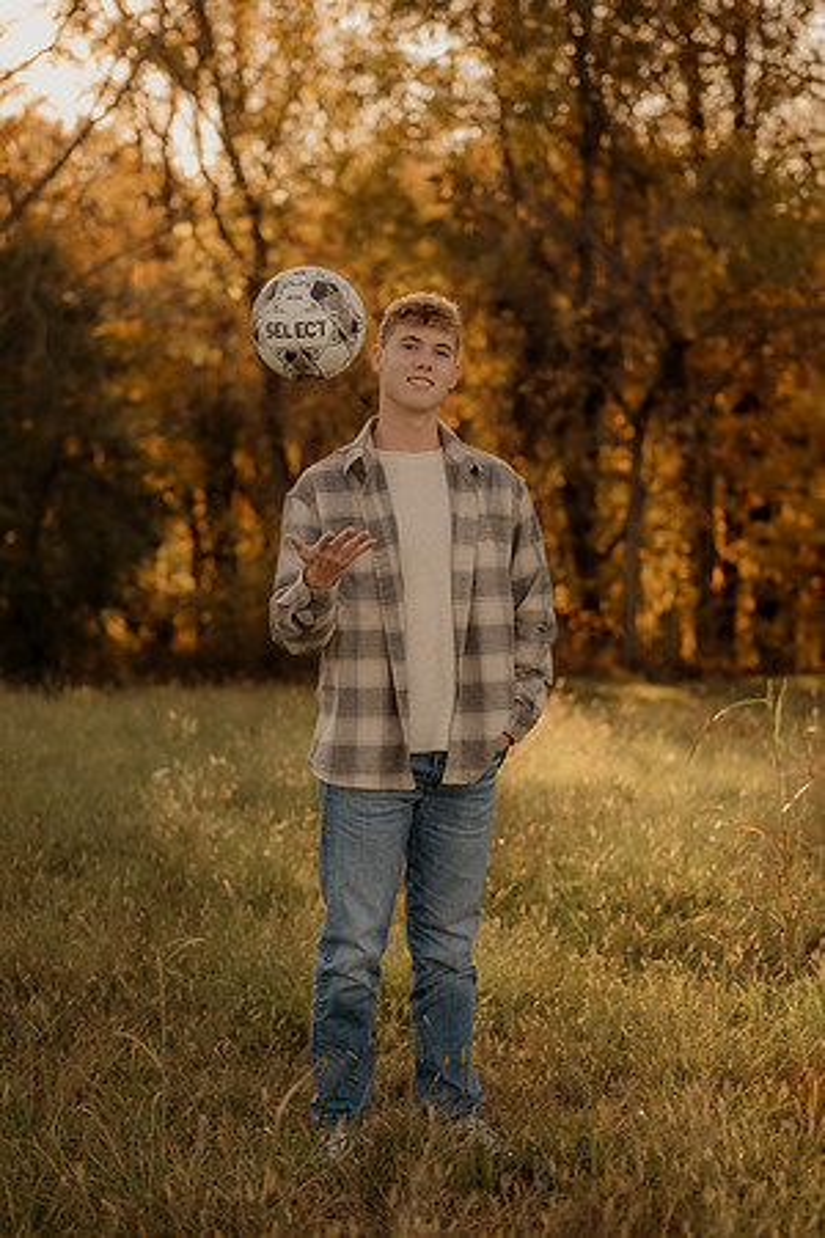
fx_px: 2578
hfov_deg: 18.2
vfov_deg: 27.0
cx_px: 412
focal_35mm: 75
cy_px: 619
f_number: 1.8
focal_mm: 50
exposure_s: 1/1250
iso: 250
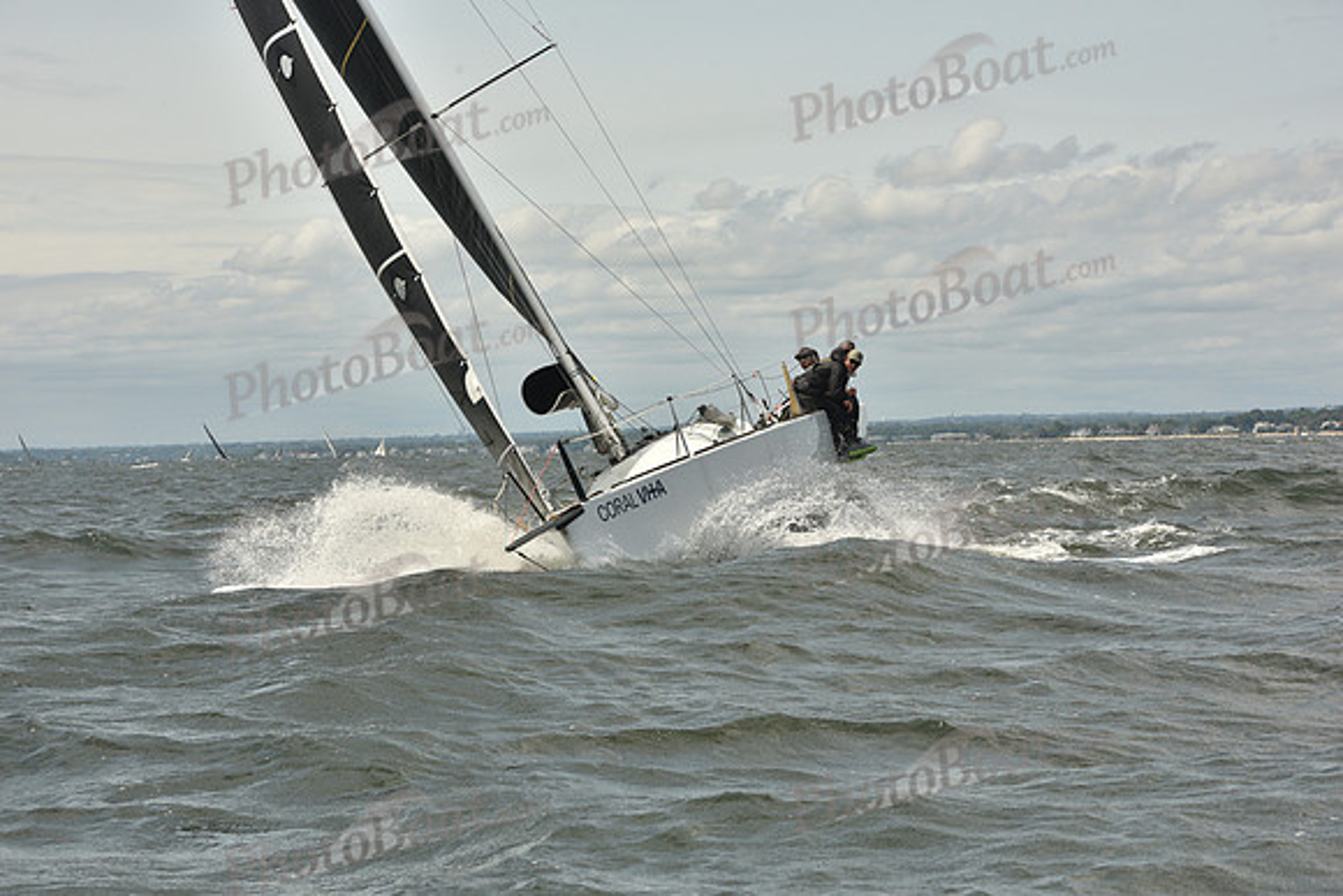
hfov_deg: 20.4
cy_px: 448
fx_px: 3731
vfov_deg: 13.7
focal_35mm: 100
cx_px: 672
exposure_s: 1/800
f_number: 10
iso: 250
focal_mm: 100
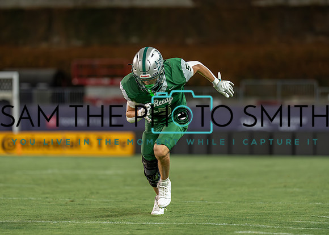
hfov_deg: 10.1
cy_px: 114
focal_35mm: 199
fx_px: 1856
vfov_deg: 7.2
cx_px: 172
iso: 1250
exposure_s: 1/1600
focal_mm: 135
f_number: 1.8
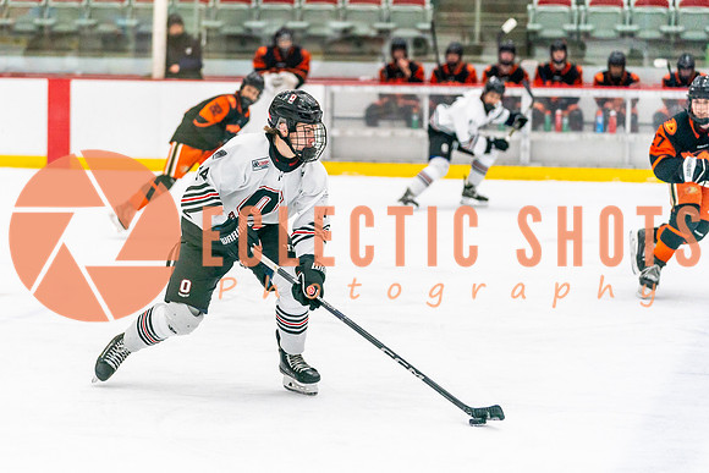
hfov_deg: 15.6
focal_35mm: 131
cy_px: 241
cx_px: 291
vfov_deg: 10.5
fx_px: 2586
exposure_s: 1/1250
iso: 3200
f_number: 2.8
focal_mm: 109
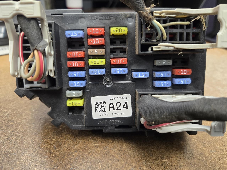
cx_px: 114
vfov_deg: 58.9
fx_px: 151
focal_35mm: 23
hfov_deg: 73.9
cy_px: 85
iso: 320
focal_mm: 5.4
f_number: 1.8
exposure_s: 1/120
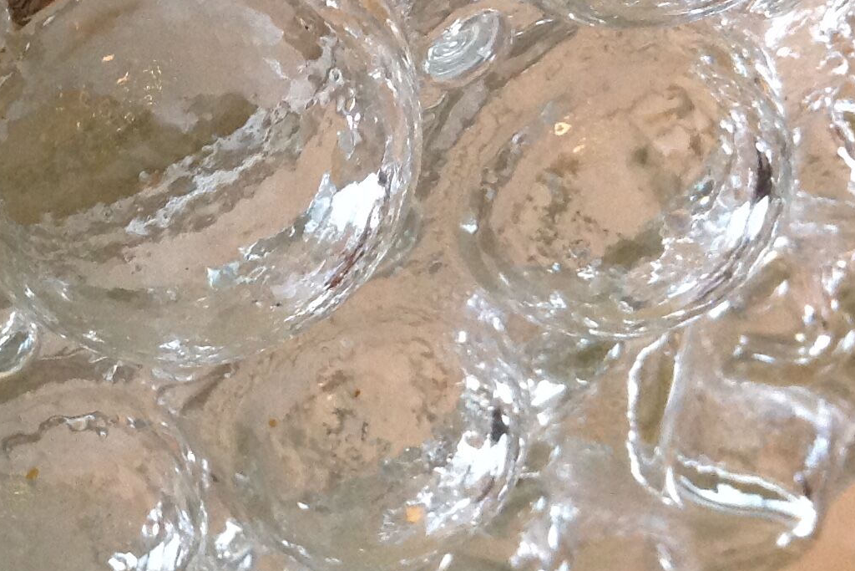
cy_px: 54
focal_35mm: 92
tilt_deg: -21.0
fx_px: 2185
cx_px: -171
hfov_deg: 20.7
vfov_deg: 14.7
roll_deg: -39.7
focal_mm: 4.28
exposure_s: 1/17
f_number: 2.4
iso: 200
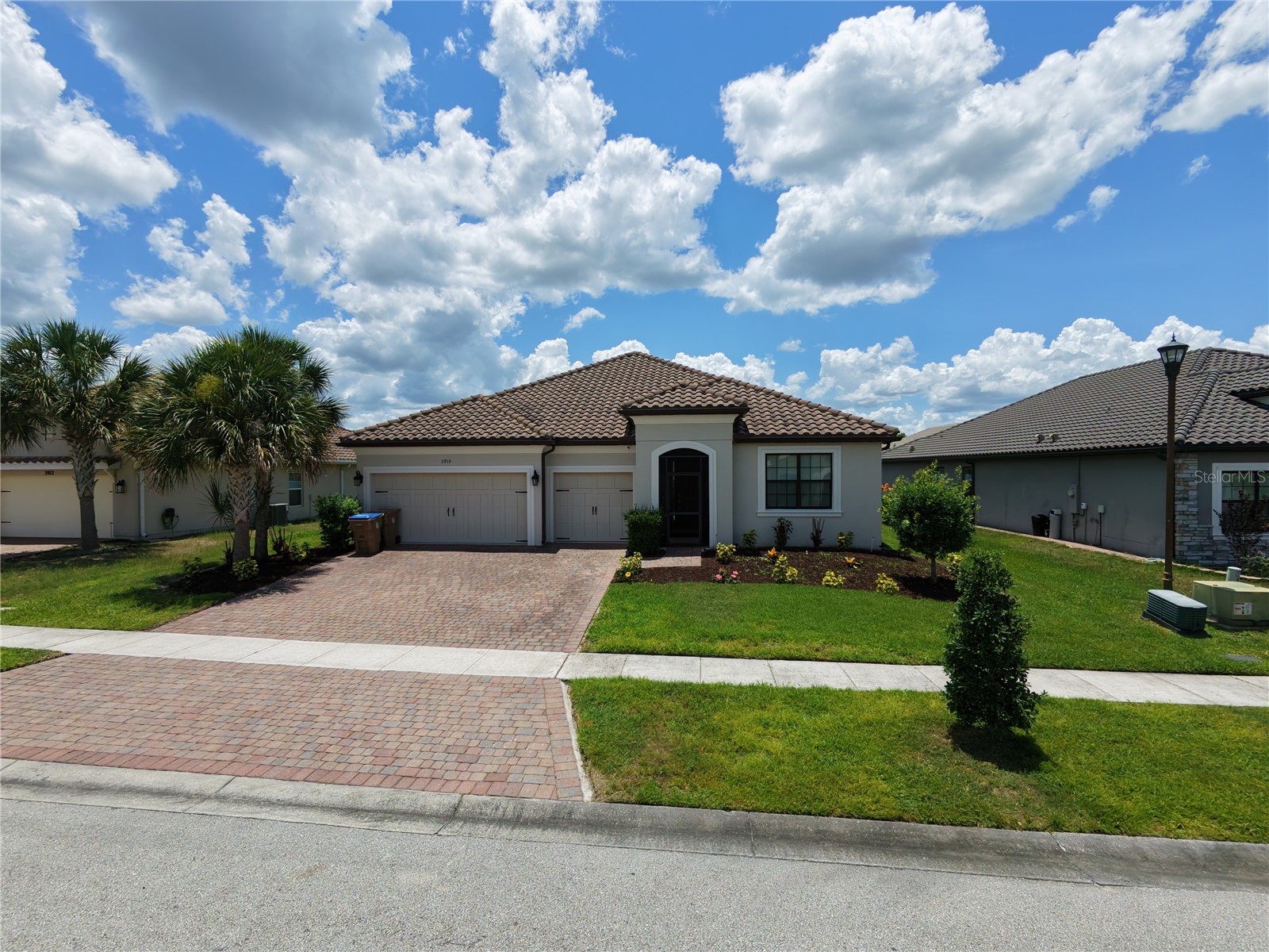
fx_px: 587
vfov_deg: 78.1
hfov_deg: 94.5
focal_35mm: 16
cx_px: 634
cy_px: 476
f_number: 2.2
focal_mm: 3.05
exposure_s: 1/3200
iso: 240
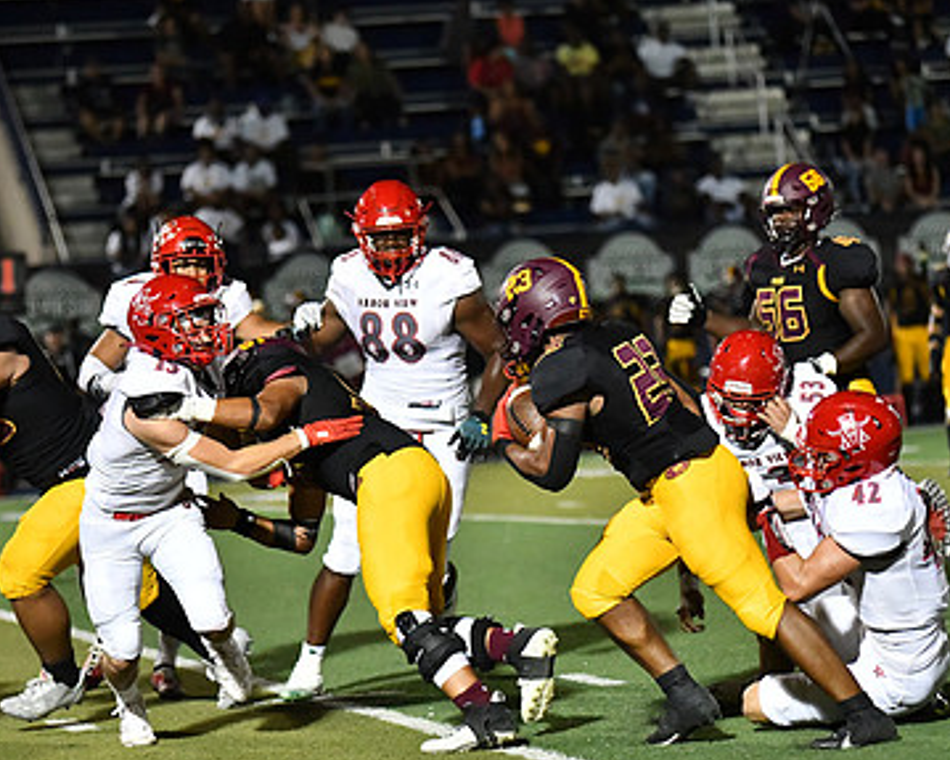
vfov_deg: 7.8
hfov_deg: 9.8
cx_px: 466
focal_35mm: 197
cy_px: 462
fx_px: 5537
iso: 10000
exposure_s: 1/3200
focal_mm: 130
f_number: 2.8
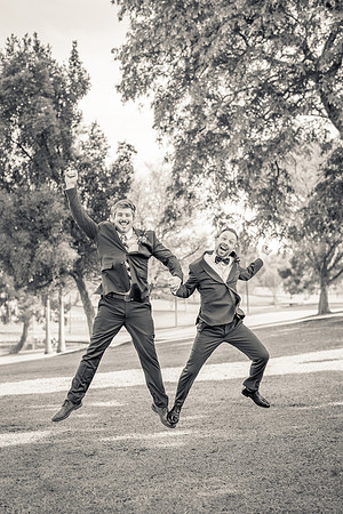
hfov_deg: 27.0
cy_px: 257
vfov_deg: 39.6
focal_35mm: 50
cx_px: 172
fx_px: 715
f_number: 2
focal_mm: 50
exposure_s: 1/2000
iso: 320
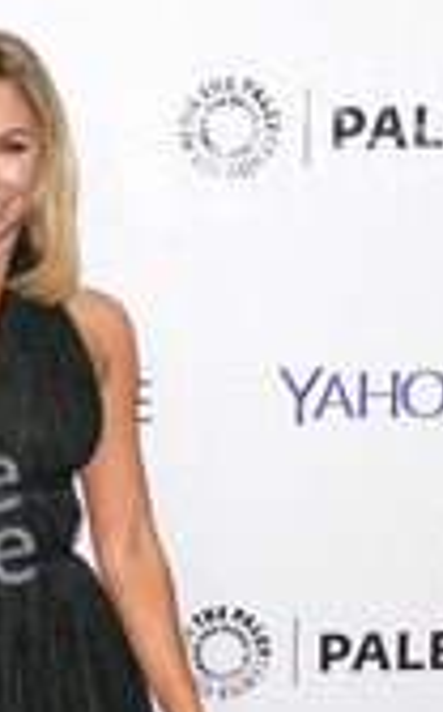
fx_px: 1607
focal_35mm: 83
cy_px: 772
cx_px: -58
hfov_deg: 15.2
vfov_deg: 23.5
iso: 640
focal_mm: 34
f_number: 4.5
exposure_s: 1/400
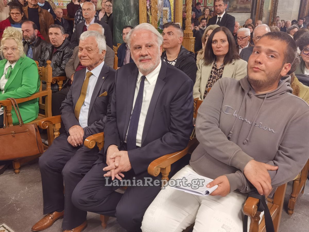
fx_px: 286
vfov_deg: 44.2
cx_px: 154
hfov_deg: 56.8
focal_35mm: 32
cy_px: 116
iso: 400
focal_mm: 6.71
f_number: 1.9
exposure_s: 1/100
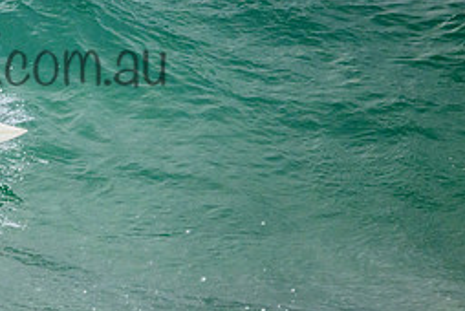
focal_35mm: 1865
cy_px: 50
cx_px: -39
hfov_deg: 1.1
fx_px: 24117
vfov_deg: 0.7
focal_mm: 800
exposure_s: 1/2000
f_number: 11
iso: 2500
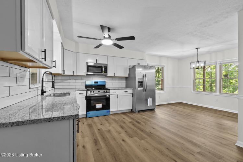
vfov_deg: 73.8
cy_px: 81
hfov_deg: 96.7
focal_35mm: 16
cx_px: 122
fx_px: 108
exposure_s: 1/1.67
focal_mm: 16
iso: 400
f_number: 11
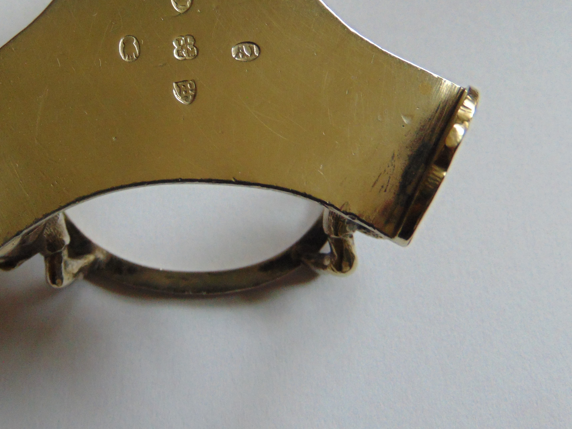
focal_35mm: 45
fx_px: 744
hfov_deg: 41.5
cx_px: 192
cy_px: 106
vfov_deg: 31.6
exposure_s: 1/50
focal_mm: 4.5
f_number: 3
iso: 160
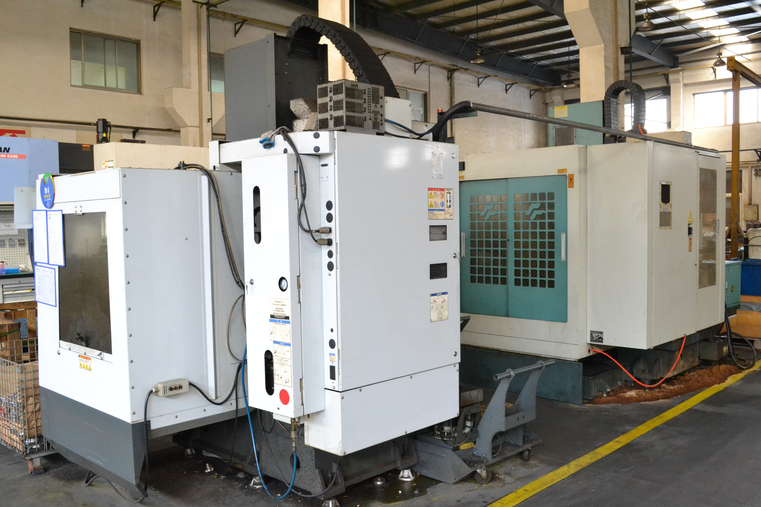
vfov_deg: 40.0
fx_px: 698
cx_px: 380
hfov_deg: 57.2
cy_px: 254
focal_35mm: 33
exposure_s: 1/80
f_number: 9
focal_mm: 22
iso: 3200
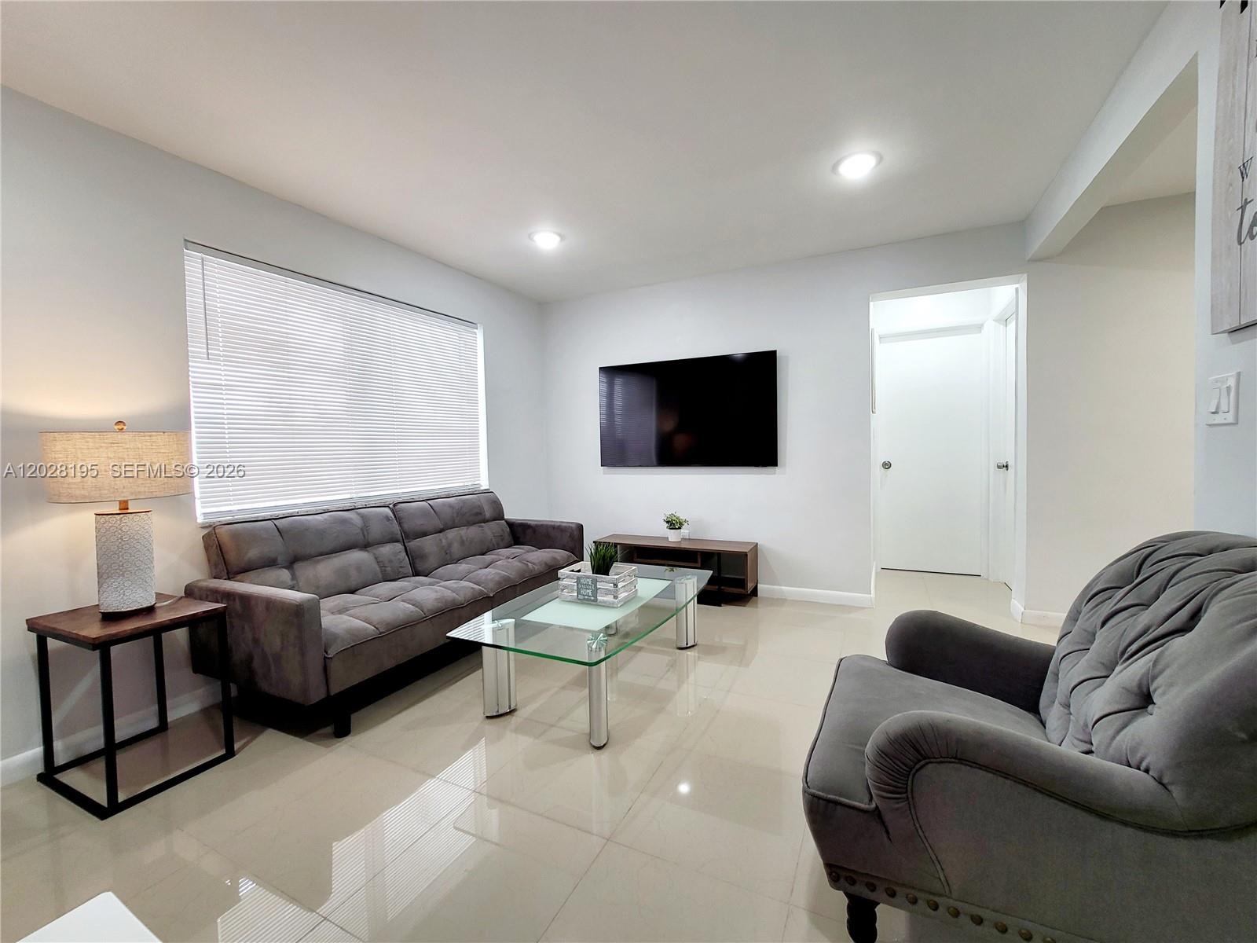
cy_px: 472
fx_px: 472
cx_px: 628
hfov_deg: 106.2
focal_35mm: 13
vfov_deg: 89.9
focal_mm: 2.2
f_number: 2.2
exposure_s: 1/59.2
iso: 100
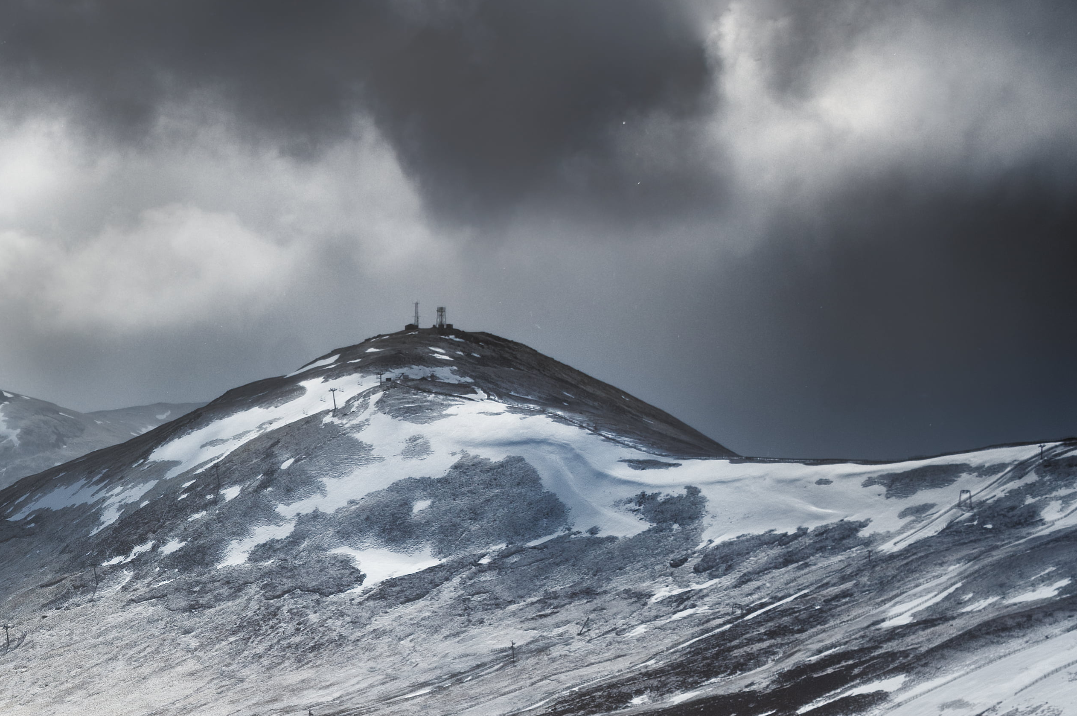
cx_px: -151
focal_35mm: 72
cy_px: 649
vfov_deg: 18.6
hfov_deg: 25.7
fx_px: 2152
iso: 100
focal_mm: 21
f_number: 8
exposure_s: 1/400
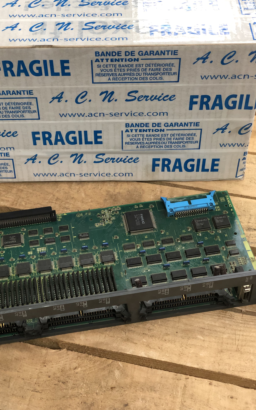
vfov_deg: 36.3
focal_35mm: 56
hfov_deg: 23.1
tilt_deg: -48.0
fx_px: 625
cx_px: 102
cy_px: 205
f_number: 2.4
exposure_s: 1/33
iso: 125
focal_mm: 6
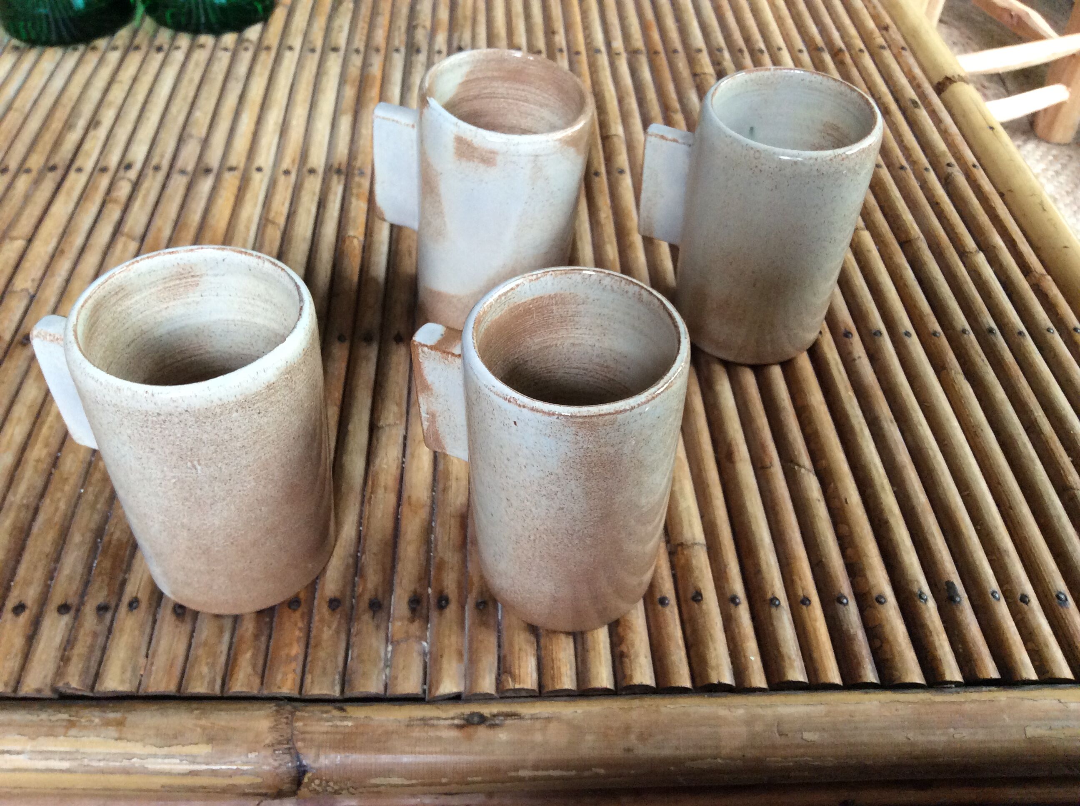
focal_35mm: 32
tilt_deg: -46.9
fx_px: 997
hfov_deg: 56.9
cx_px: 540
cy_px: 403
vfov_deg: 44.1
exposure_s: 1/25
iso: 125
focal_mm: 3.3
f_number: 2.4
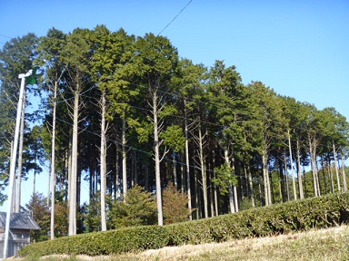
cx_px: 174
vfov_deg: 30.9
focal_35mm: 47
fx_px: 474
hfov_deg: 40.4
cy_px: 130
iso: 80
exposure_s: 1/250
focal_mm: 8.3
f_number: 3.7
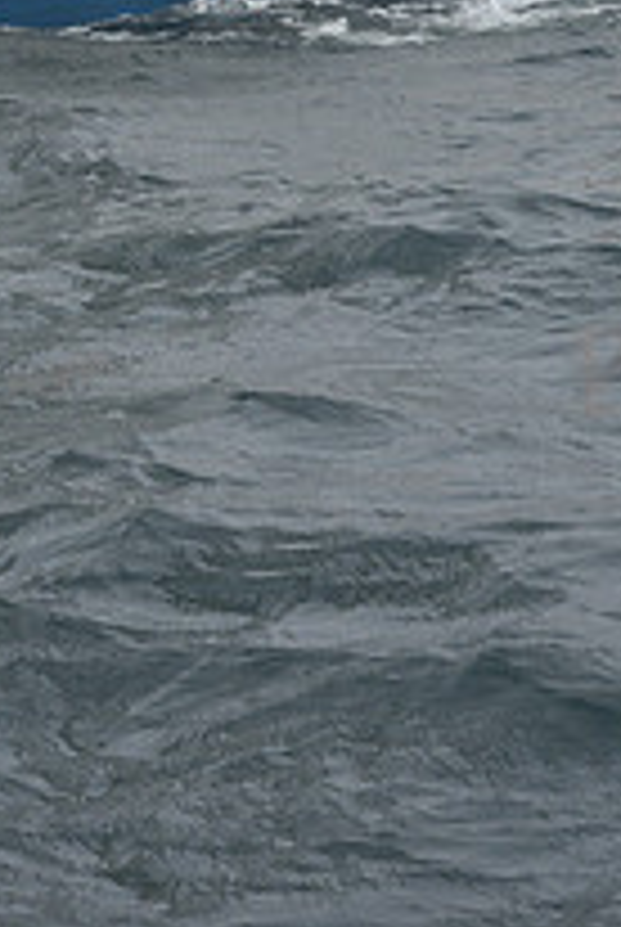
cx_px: 340
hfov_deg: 7.0
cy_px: -324
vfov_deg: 10.2
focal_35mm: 197
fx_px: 5080
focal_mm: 70
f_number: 11
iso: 250
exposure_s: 1/800
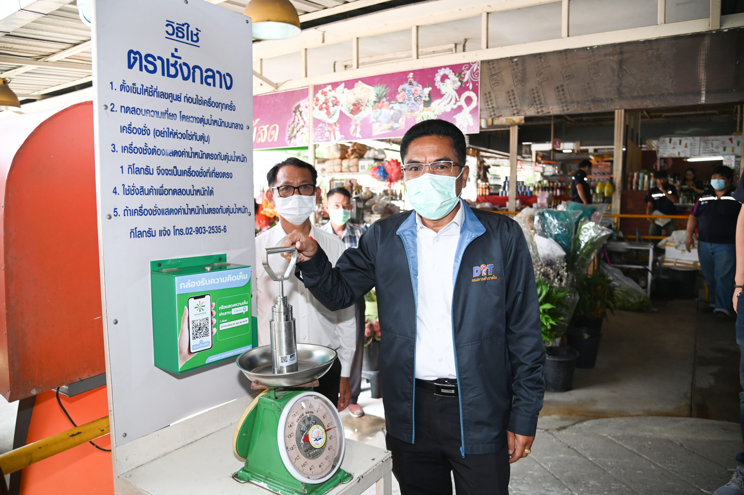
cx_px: 372
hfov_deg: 73.8
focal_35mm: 24
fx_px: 496
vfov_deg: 53.1
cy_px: 248
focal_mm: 24
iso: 500
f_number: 4
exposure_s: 1/160
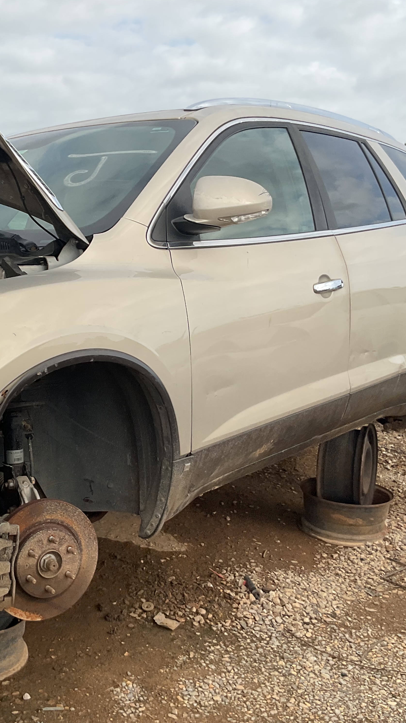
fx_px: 823
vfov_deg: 47.4
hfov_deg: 27.5
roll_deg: +2.6
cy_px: 354
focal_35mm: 43
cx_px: 124
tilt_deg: -11.5
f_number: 1.8
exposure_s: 1/1534
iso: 16
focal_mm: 3
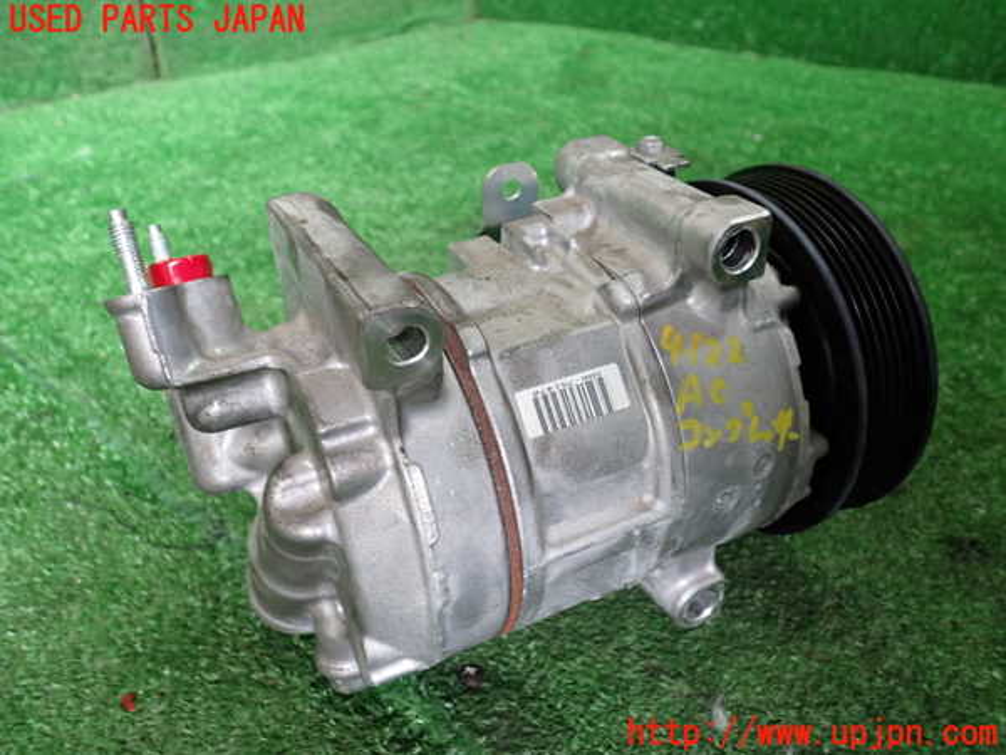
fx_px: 872
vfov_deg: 46.8
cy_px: 378
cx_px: 503
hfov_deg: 60.0
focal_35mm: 30
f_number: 2.3
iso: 200
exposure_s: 1/30
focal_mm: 5.4
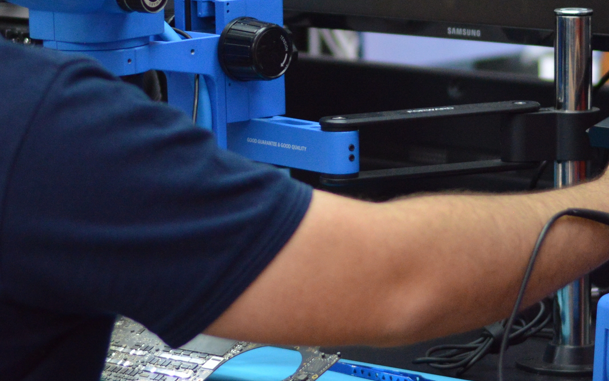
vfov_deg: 6.4
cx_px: 270
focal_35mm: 204
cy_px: 41
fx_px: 3386
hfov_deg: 10.3
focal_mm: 50
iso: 800
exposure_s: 1/800
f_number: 1.8
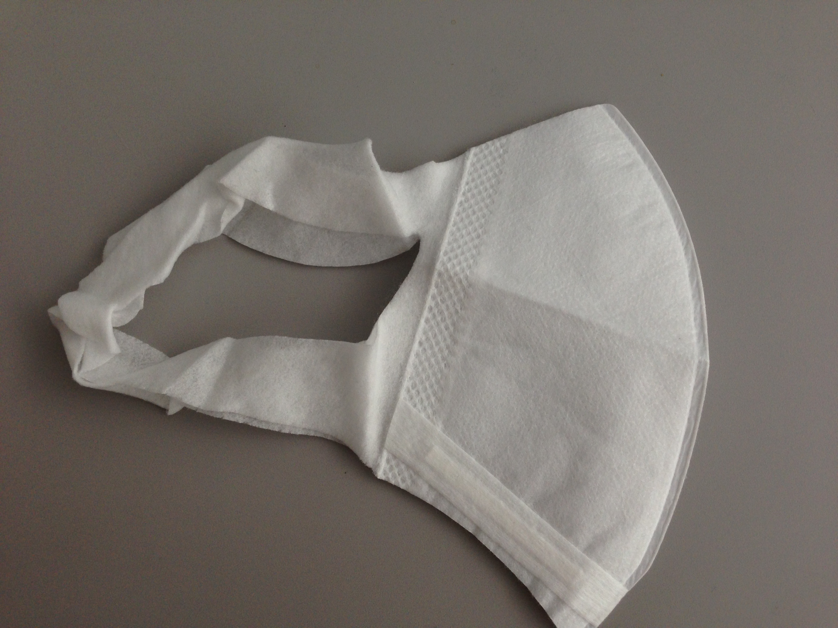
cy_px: 314
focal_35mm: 33
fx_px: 799
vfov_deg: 42.9
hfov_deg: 55.4
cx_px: 419
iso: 64
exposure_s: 1/20
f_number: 2.4
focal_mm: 4.13
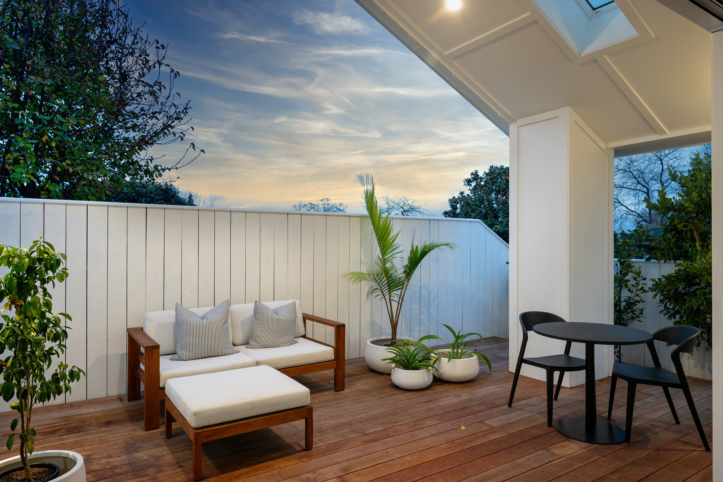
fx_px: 452
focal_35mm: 22
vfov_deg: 56.1
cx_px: 362
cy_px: 241
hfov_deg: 77.3
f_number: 8
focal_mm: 22.5
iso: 400
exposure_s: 1/4
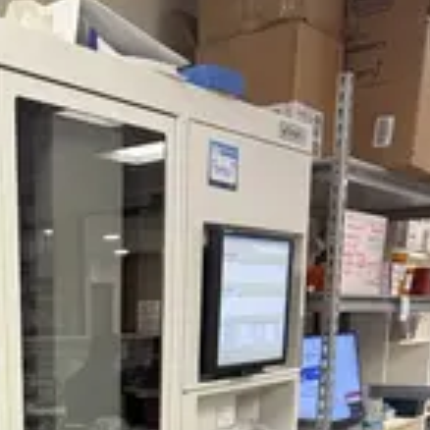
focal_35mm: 58
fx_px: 815
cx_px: 0
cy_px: 524
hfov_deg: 27.8
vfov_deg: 26.2
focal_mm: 6.8
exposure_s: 1/60
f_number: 1.8
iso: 250
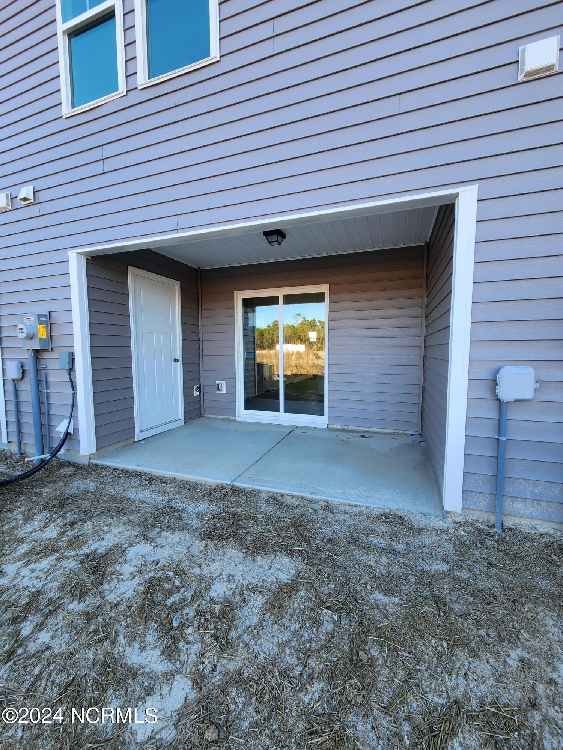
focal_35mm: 13
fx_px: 282
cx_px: 282
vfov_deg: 106.2
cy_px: 375
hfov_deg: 89.9
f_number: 2.2
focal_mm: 2.2
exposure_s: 1/205
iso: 50
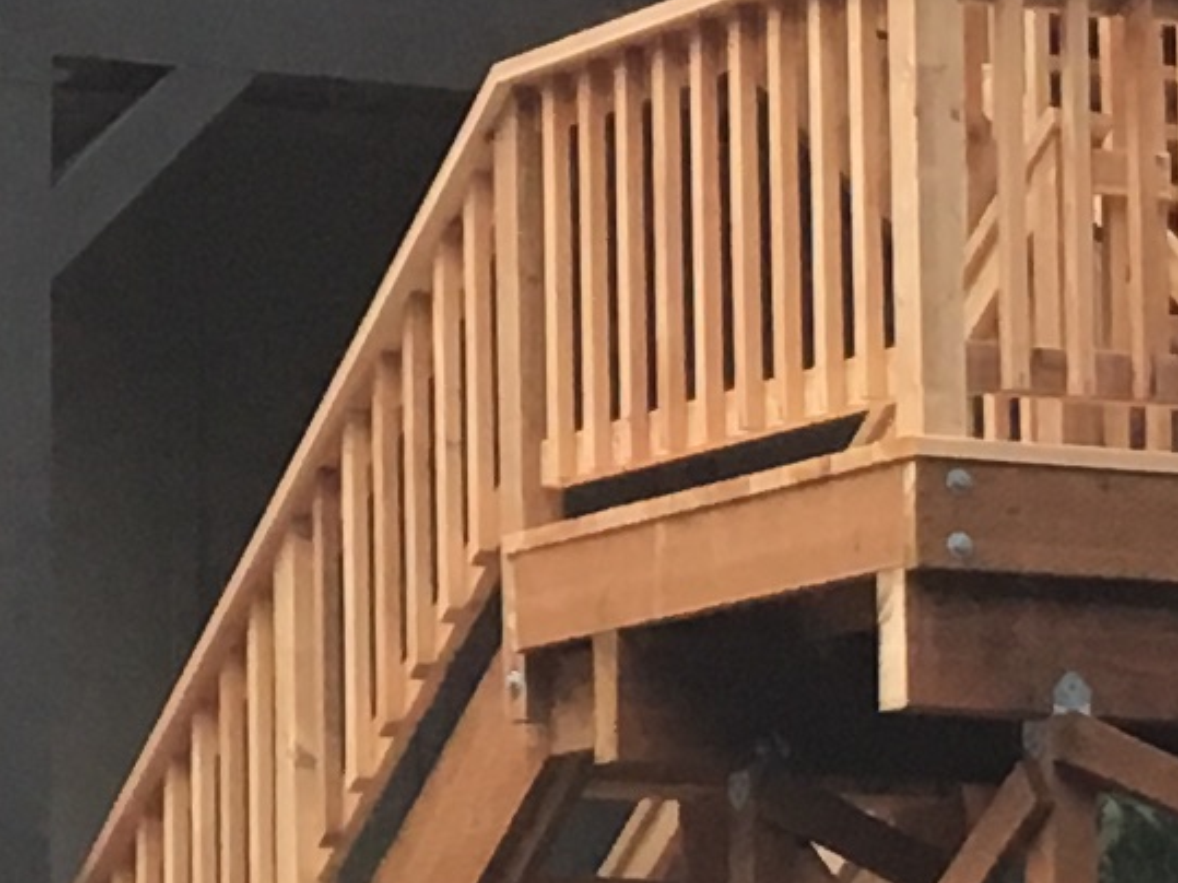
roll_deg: -0.9
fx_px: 7383
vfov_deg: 6.8
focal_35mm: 217
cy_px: 175
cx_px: -195
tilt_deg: +9.8
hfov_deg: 9.0
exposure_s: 1/30
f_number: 2.2
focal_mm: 4.15
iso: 40
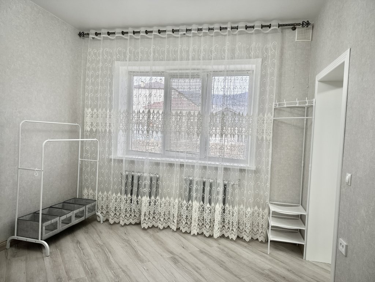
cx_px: 188
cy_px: 141
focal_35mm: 24
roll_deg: -2.3
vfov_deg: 56.8
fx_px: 260
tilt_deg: -2.2
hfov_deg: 71.6
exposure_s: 1/100
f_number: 1.78
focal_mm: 6.86
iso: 125
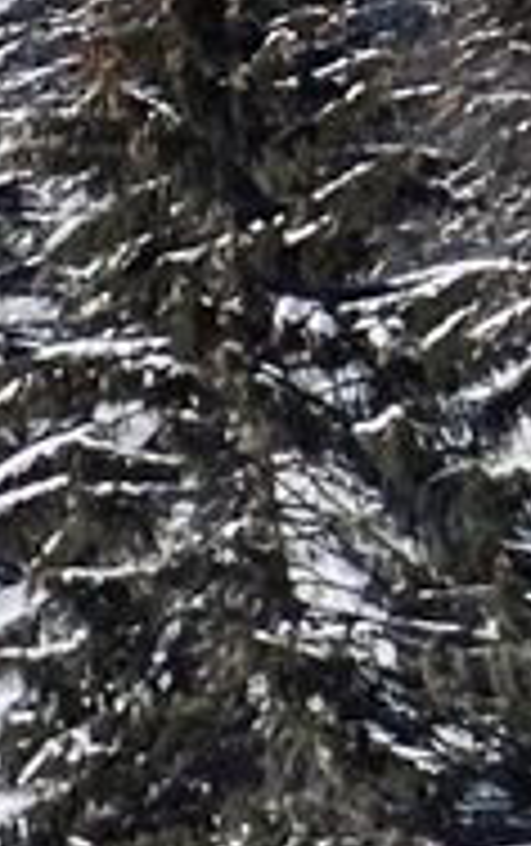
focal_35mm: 234
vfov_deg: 8.2
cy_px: 2074
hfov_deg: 4.4
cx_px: -2632
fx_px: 5402
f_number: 1.8
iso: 32
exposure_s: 1/3731
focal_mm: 4.25
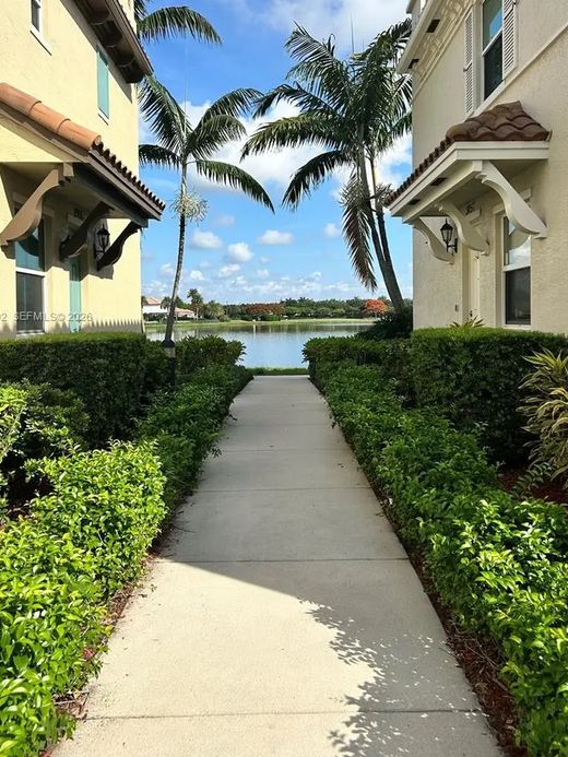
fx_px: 700
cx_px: 297
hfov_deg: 44.2
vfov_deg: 56.5
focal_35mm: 32
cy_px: 317
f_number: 1.5
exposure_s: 1/4274
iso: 50
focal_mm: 5.7
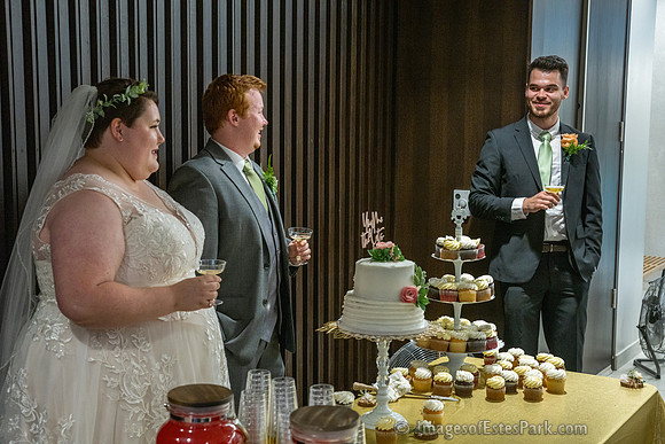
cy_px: 222
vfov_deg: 24.6
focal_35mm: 55
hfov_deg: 36.2
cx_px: 332
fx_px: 1016
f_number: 5.6
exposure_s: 1/200
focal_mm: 55
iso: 4000
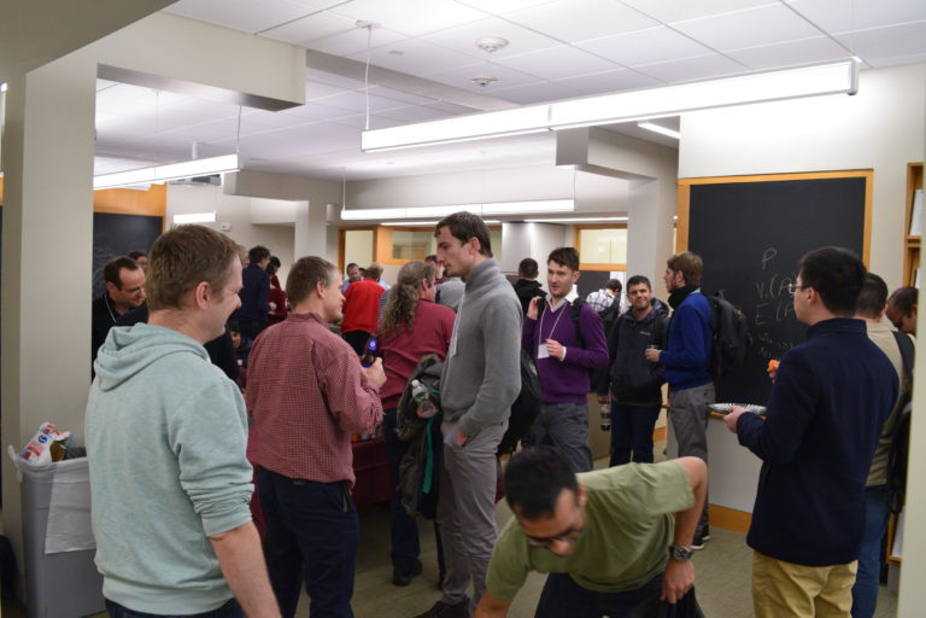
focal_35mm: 30
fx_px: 772
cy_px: 309
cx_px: 463
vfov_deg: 43.6
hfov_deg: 61.9
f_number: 6.3
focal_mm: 20
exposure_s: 1/60
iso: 1600
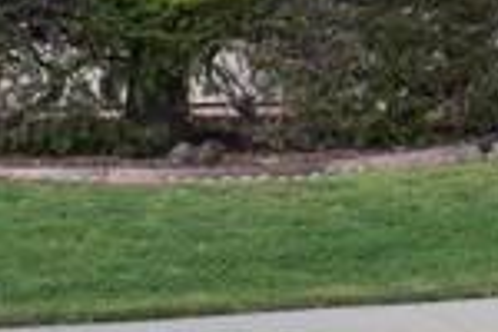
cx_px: 624
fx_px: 1771
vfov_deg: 10.4
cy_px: -124
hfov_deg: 15.3
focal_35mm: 128
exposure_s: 1/250
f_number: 8
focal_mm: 20
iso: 140
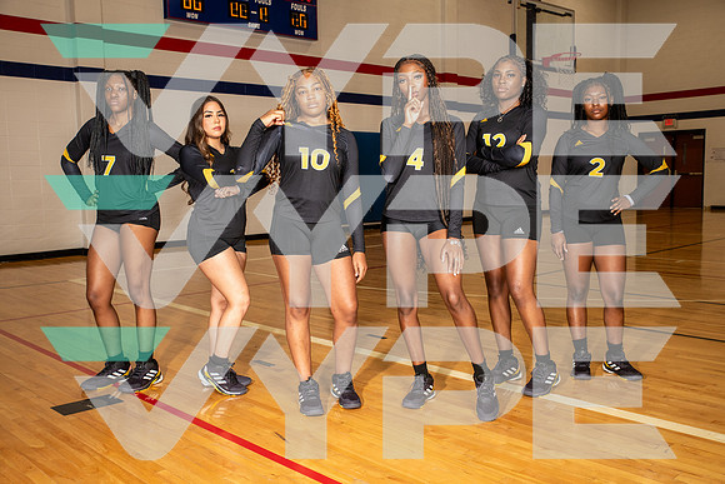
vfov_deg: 37.9
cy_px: 242
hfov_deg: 54.4
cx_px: 362
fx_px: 705
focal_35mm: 35
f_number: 7.1
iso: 320
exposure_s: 1/250
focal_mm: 35
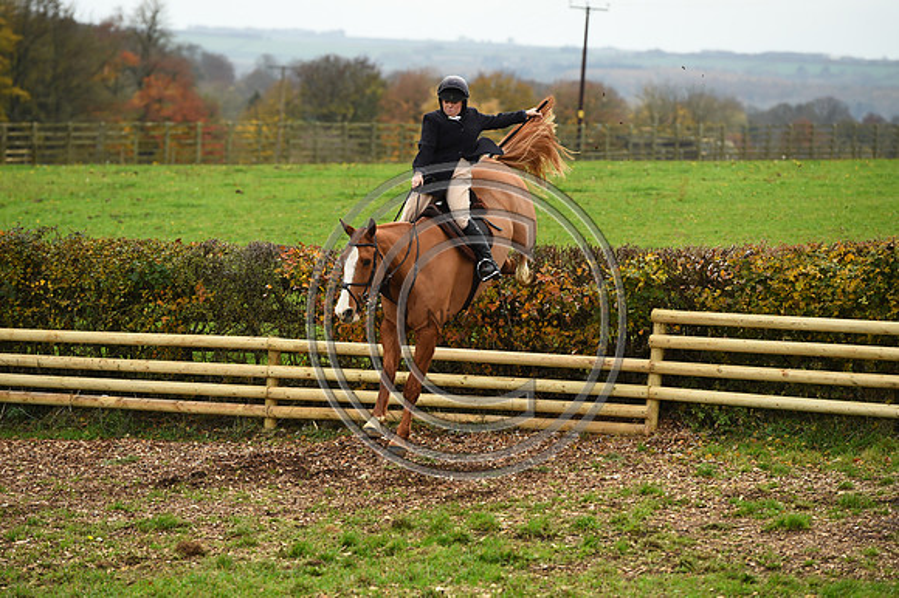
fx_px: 4617
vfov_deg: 7.4
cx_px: 450
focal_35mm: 185
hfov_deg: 11.1
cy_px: 299
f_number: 5
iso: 900
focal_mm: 185
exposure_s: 1/1000
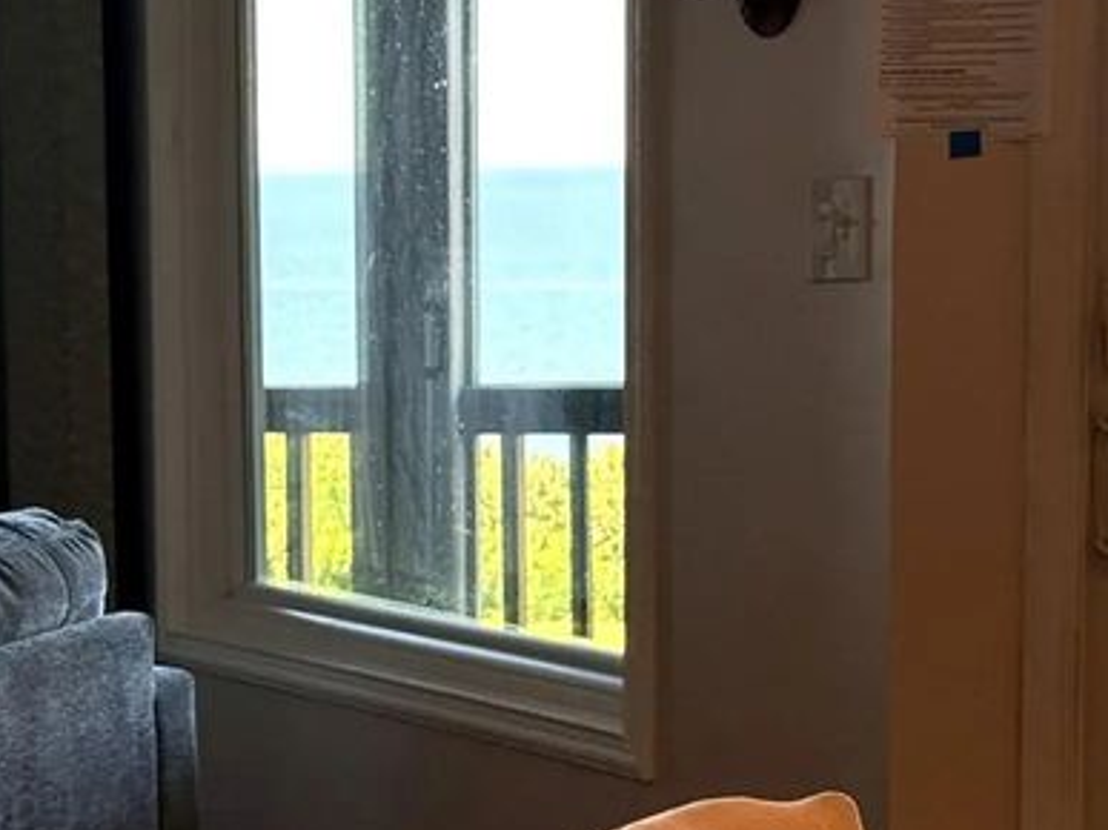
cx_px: 126
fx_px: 4064
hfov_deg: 15.4
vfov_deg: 11.6
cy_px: 756
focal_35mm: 127
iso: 125
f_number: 1.78
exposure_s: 1/240
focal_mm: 6.76
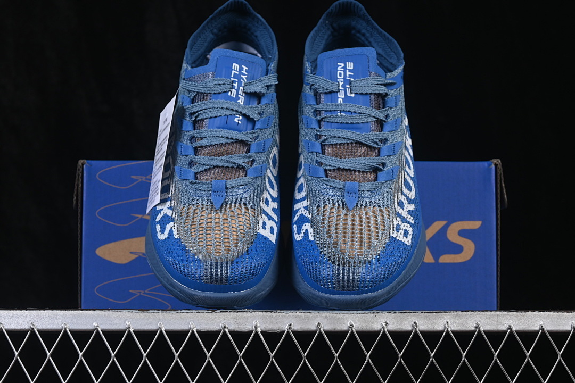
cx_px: 288
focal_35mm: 75
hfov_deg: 27.0
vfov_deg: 18.2
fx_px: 1198
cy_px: 192
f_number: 7.1
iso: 160
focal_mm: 50
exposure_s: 1/60
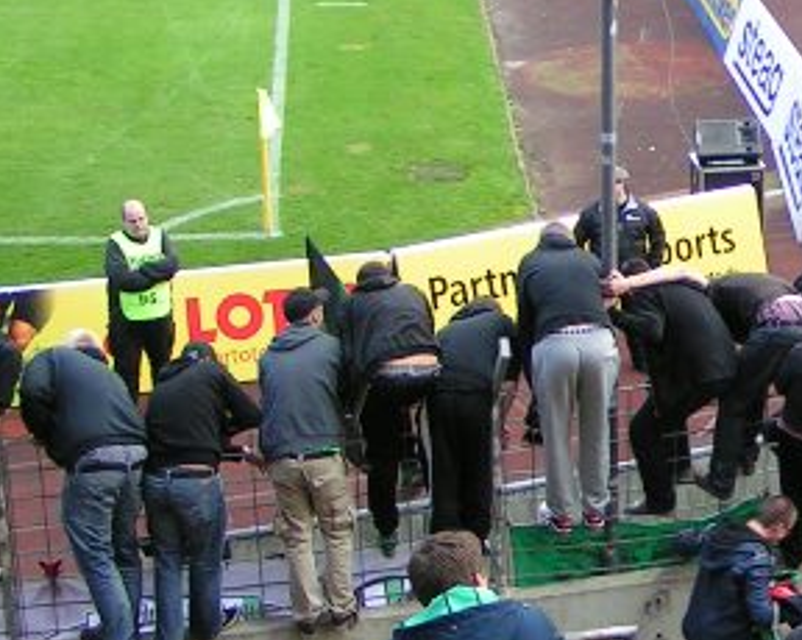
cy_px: 184
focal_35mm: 103
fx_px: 2443
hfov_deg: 17.7
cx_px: 969
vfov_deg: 14.9
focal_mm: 5.8
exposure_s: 1/40
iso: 50
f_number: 2.8
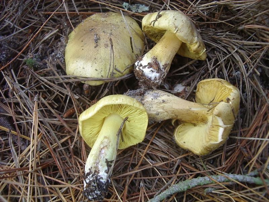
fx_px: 295
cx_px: 134
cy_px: 101
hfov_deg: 49.0
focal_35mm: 38
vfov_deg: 37.7
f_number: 2.6
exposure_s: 1/40
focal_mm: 5.8
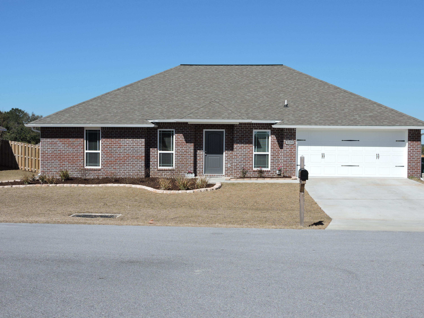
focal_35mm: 45
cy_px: 159
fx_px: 551
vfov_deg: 32.2
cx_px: 212
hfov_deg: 42.1
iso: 100
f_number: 4
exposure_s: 1/1250
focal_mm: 8.1
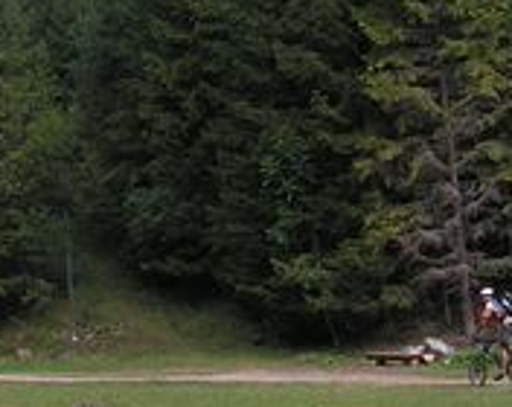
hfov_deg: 21.0
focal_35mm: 90
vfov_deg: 16.8
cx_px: 76
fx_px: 1361
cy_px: 45
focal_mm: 6
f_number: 3.2
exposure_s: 1/250
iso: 50
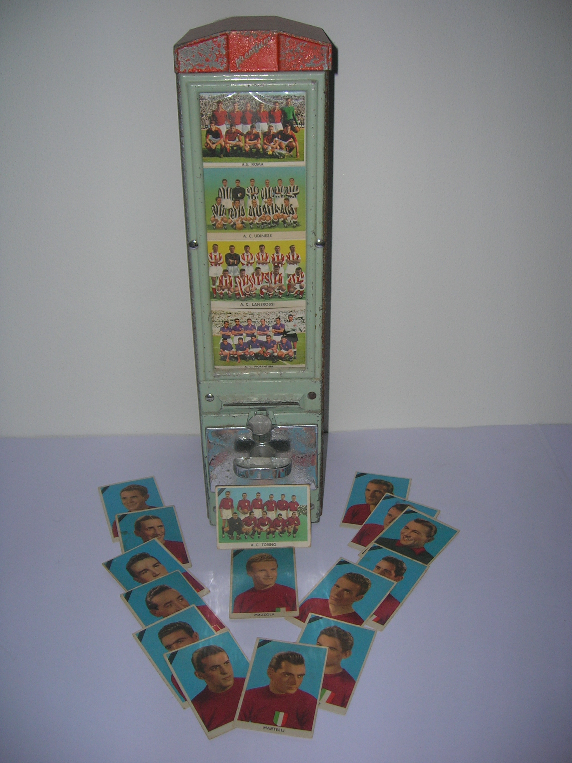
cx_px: 286
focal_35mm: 34
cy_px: 382
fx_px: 749
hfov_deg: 41.8
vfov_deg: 54.0
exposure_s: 1/60.1
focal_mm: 5.7
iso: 50
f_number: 2.9
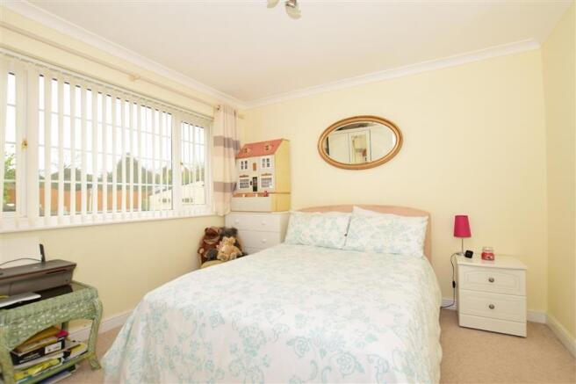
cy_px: 192
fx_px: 240
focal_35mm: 15
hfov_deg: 100.4
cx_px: 288
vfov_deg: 77.3
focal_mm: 10
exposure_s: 1/200
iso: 400
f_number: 7.1
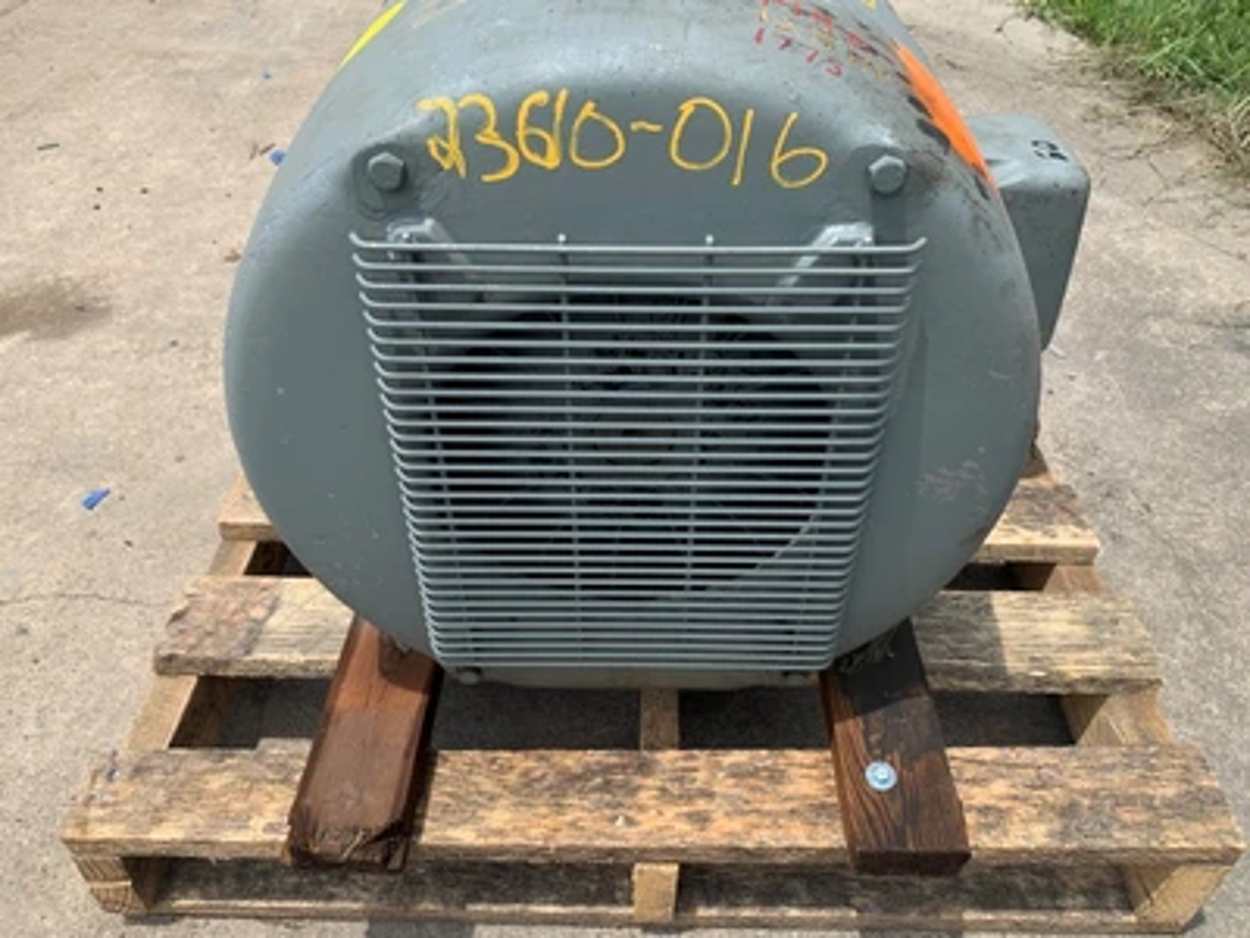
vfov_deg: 53.1
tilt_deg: -36.6
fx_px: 939
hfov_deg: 67.3
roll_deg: -2.4
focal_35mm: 26
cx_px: 625
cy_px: 469
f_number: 1.8
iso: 25
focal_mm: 4.25
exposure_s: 1/1124
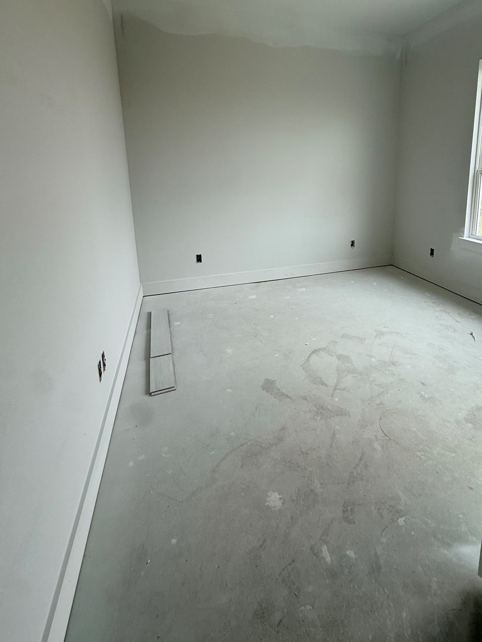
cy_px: 231
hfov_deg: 70.7
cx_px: 295
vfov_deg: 85.6
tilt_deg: -11.3
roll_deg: +0.1
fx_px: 334
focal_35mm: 18
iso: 80
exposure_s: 1/99
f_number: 2.2
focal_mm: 2.22
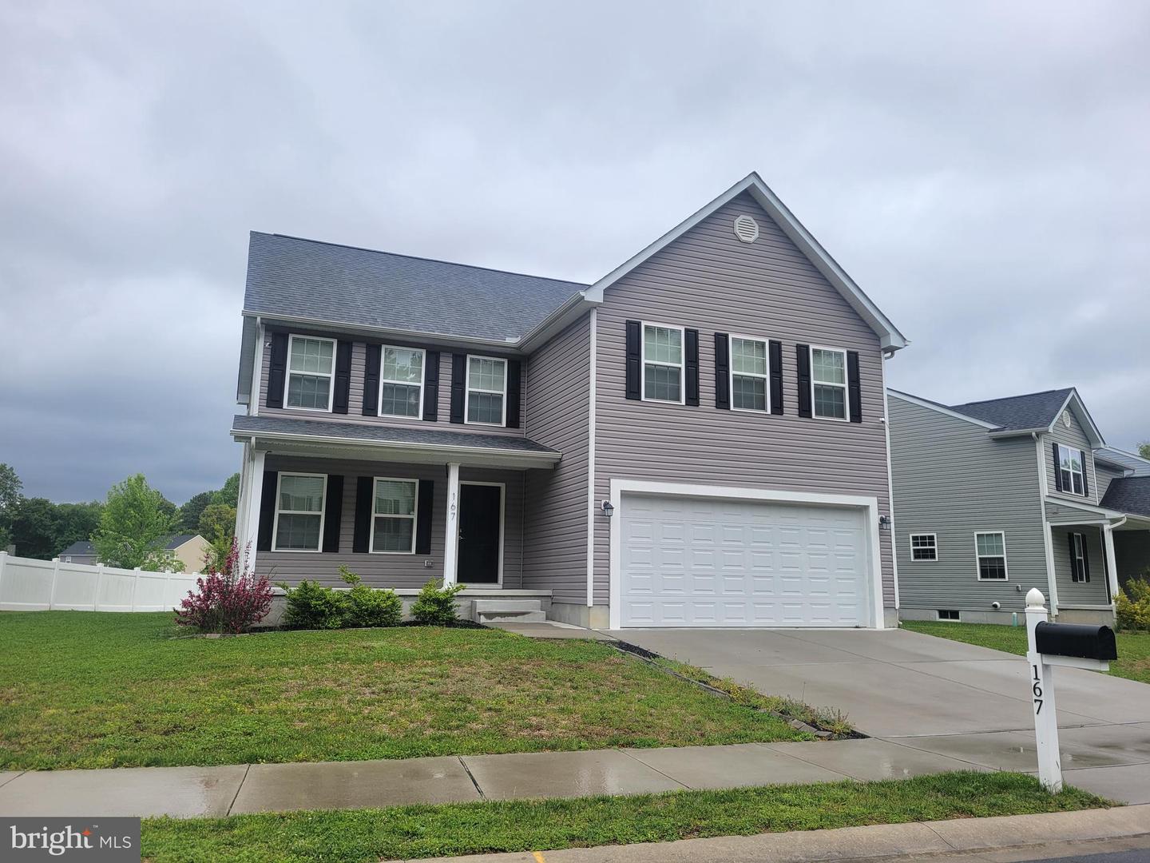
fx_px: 864
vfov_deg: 53.1
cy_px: 432
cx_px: 575
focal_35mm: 26
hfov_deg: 67.3
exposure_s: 1/1343
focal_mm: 5.4
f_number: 1.8
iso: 40
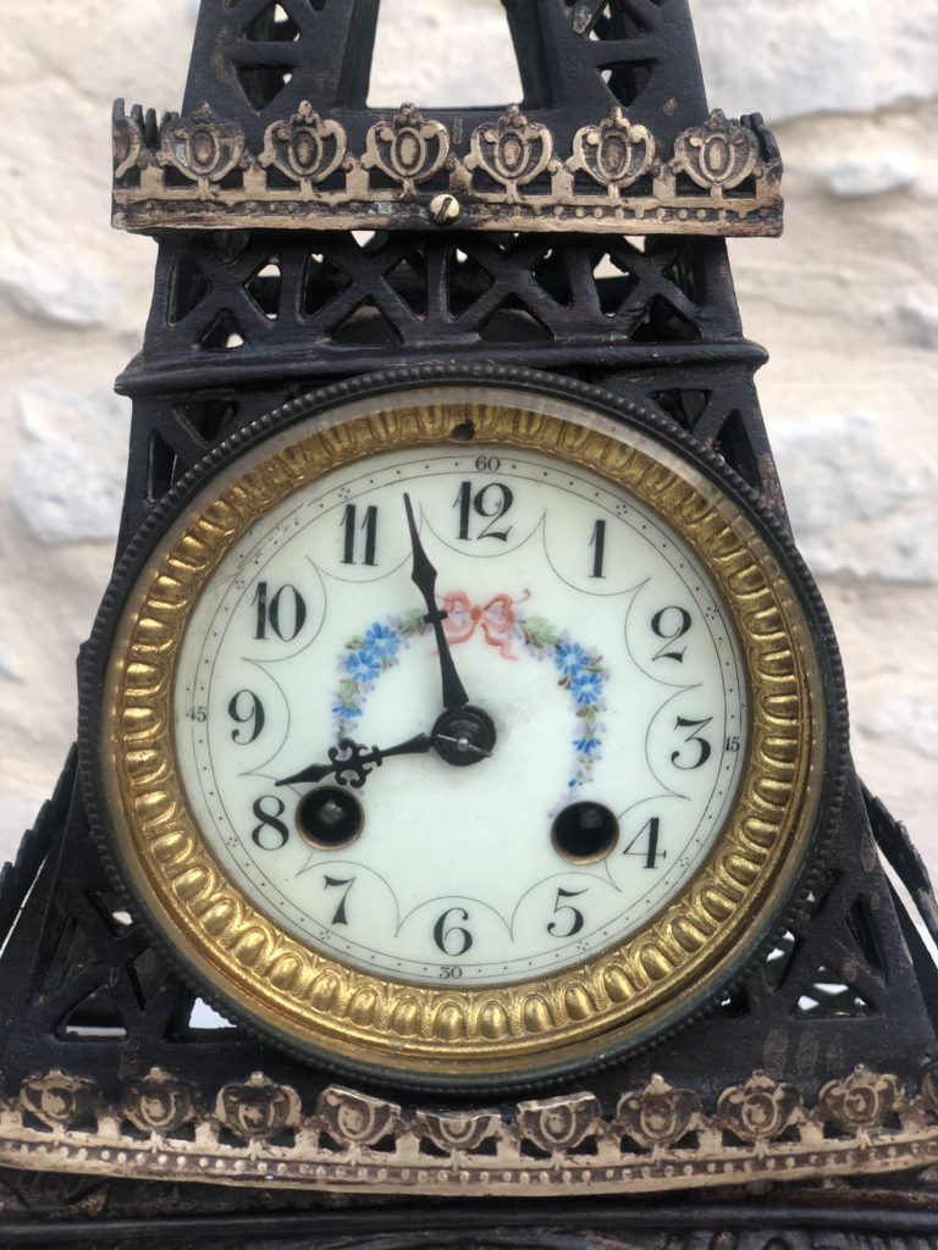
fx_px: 1879
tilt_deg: -14.7
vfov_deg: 36.8
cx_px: 469
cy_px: 625
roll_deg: -1.5
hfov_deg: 28.0
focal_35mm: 52
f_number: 2.4
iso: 20
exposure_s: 1/60
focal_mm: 6
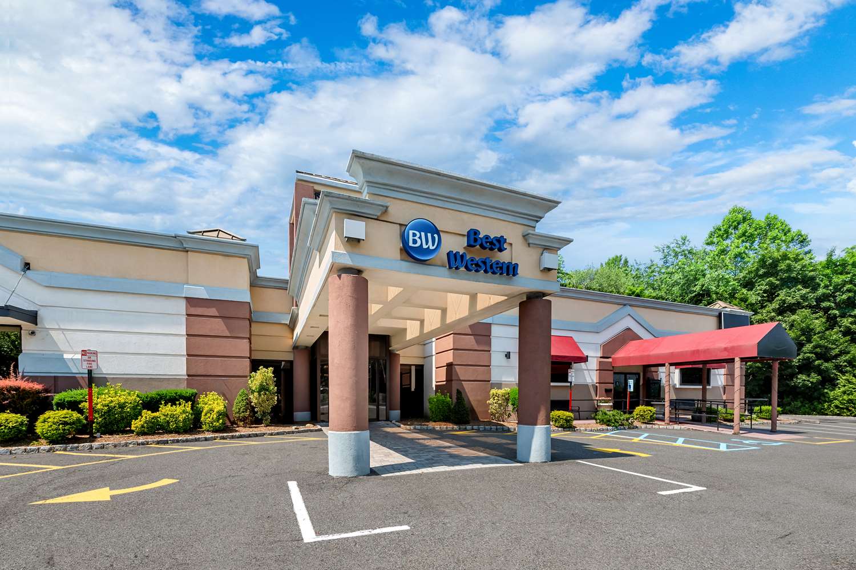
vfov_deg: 81.2
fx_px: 333
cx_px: 428
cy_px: 285
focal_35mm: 14
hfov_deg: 104.3
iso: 400
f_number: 8
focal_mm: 14
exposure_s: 1/250
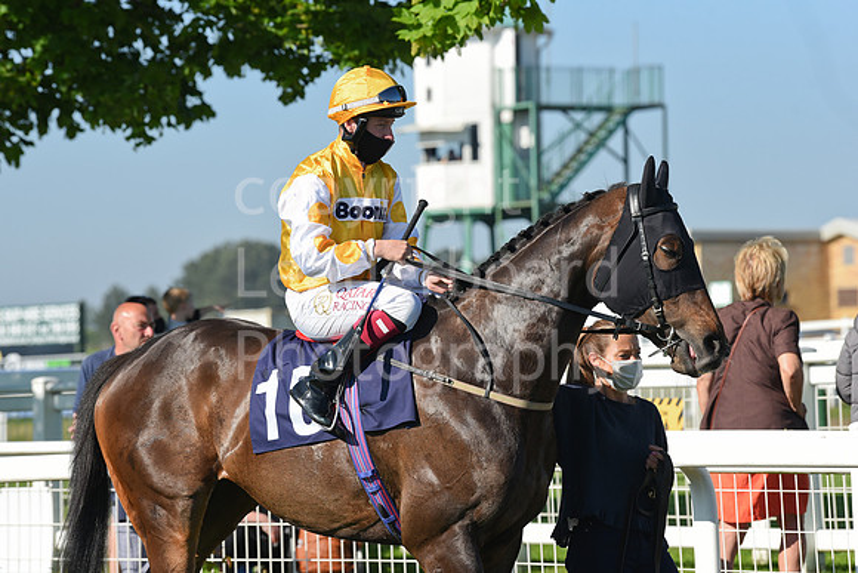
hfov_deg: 11.1
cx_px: 429
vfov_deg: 7.4
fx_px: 4410
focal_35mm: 185
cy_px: 286
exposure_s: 1/2000
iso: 500
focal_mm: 185
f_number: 6.3
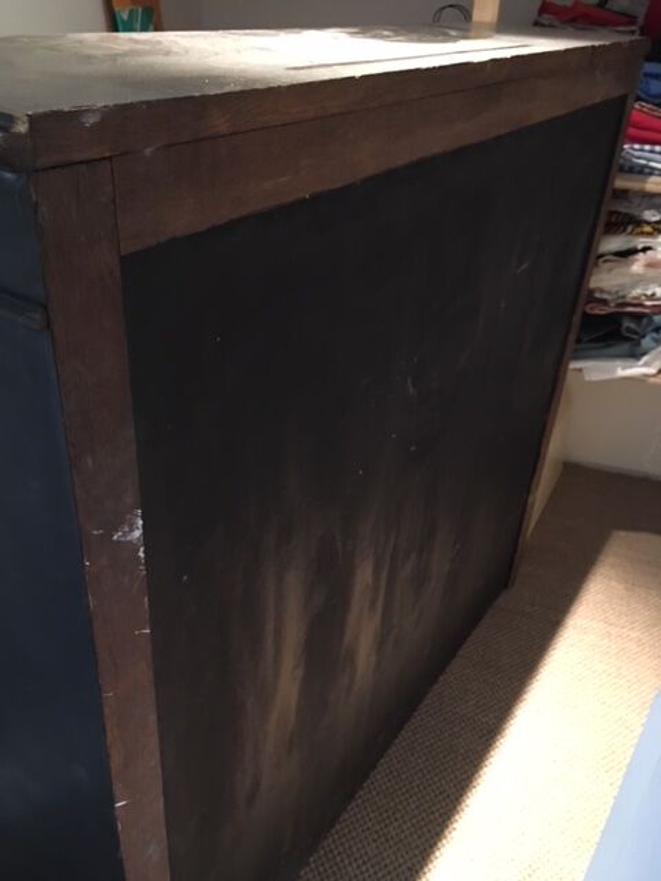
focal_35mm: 29
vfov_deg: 61.7
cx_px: 330
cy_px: 440
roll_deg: -2.4
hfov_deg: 48.2
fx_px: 738
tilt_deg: -32.8
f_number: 2.2
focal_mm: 4.15
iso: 400
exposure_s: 1/17
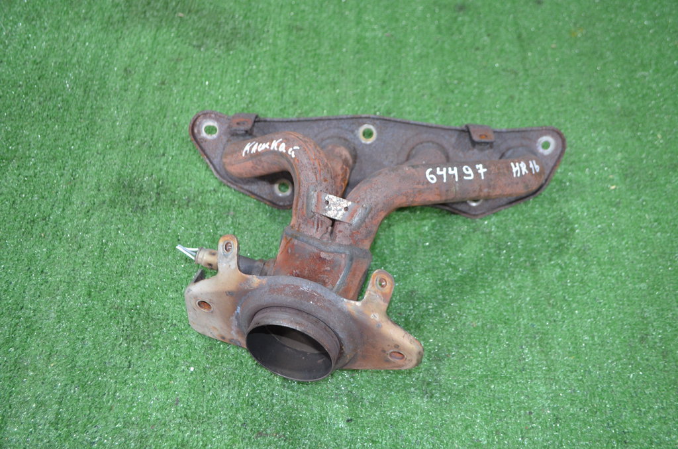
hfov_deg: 57.3
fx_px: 620
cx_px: 339
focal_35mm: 33
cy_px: 224
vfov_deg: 39.8
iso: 1250
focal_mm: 22
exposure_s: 1/60
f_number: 4
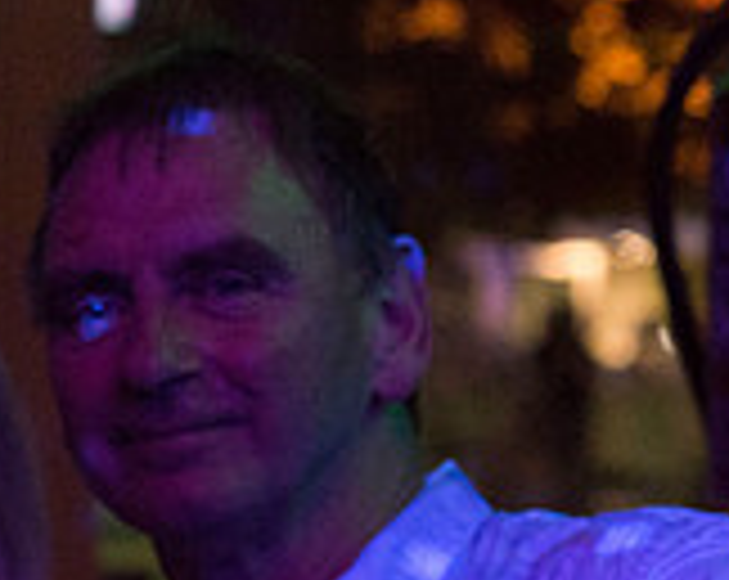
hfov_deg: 10.4
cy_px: 672
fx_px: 3984
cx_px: 81
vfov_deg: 8.3
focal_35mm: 185
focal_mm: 55
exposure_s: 1/60
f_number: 3.5
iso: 6400
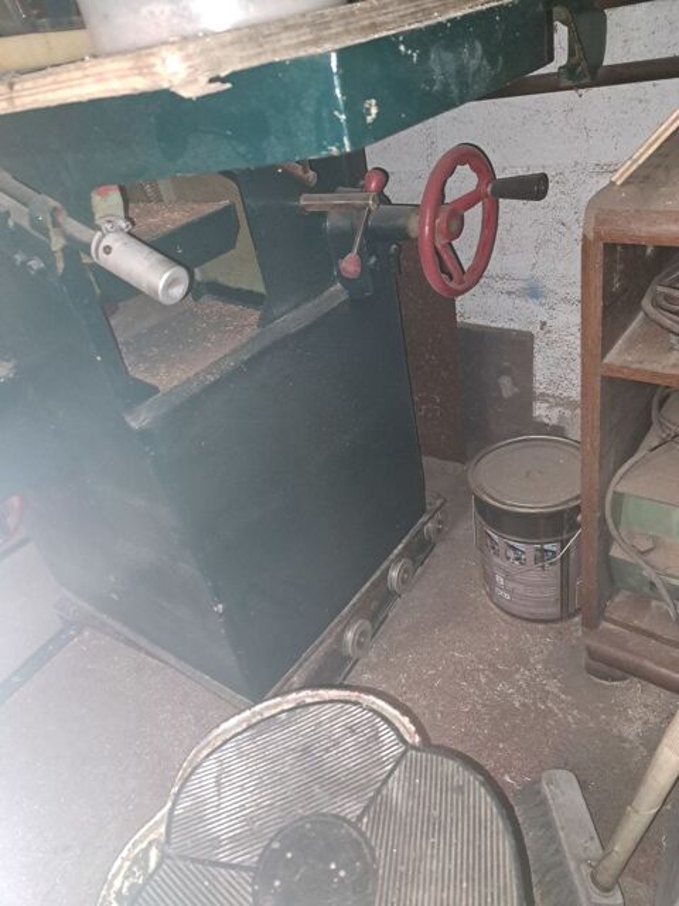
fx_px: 628
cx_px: 340
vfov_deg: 71.6
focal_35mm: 24
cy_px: 453
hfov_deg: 56.8
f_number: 1.8
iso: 500
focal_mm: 5.23
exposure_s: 1/50
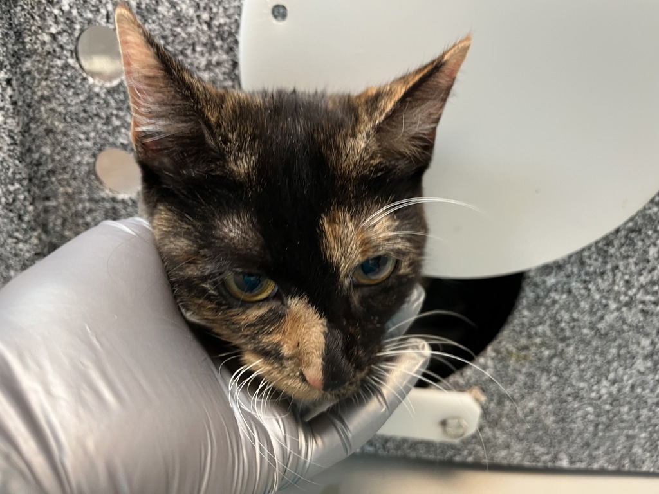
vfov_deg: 53.1
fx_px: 495
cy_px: 247
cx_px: 330
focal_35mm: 26
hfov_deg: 67.3
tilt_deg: -25.7
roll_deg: -1.6
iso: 200
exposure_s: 1/60
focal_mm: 5.1
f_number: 1.6
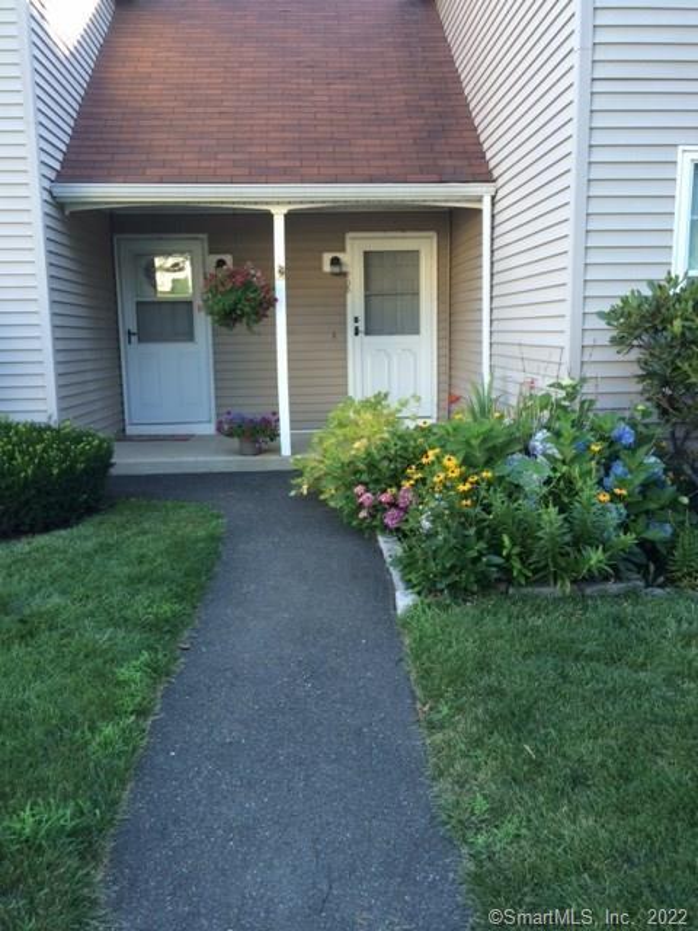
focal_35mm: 29
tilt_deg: -8.6
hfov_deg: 48.2
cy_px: 466
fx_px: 780
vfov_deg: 61.7
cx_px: 349
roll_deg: +1.0
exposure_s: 1/120
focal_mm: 4.15
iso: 40
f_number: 2.2
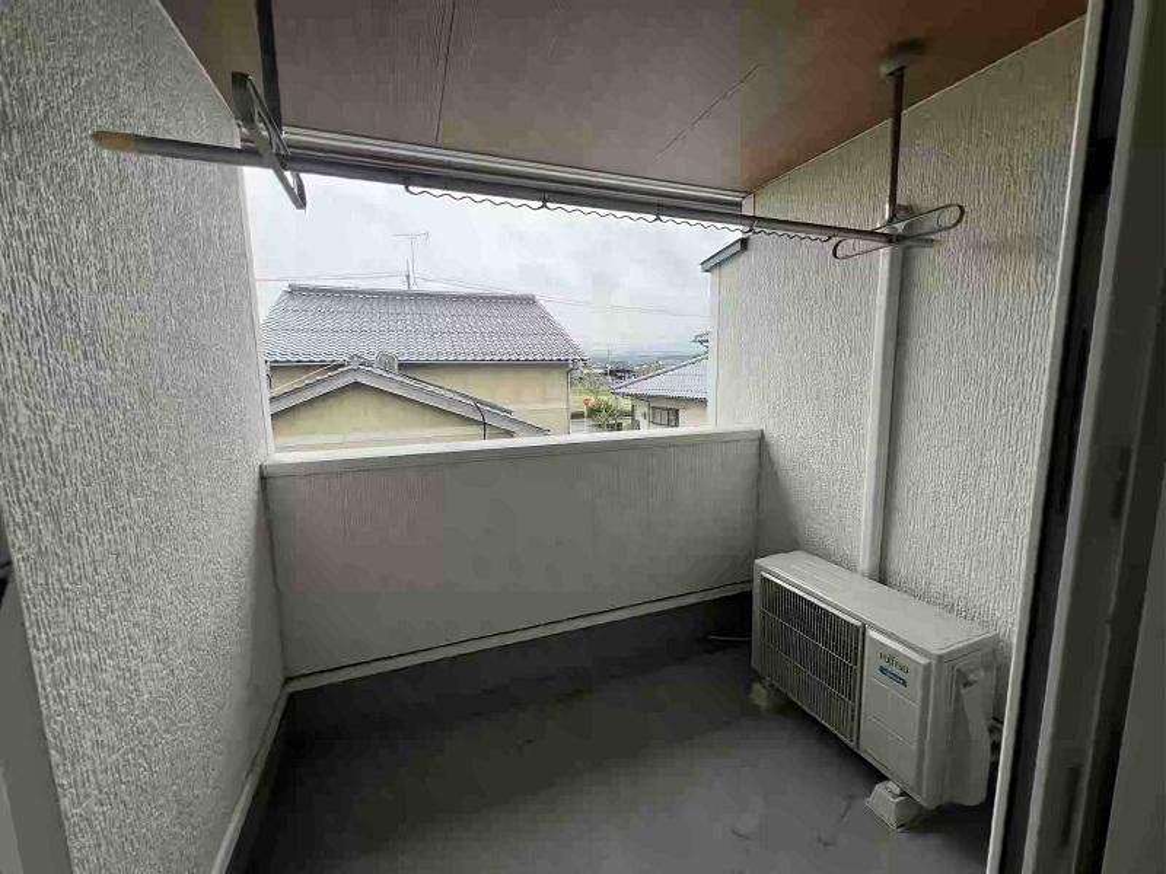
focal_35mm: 13
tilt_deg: -8.7
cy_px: 437
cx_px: 583
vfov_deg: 89.9
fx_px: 438
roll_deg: +0.4
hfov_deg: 106.2
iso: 32
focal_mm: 1.57
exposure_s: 1/645
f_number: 1.8
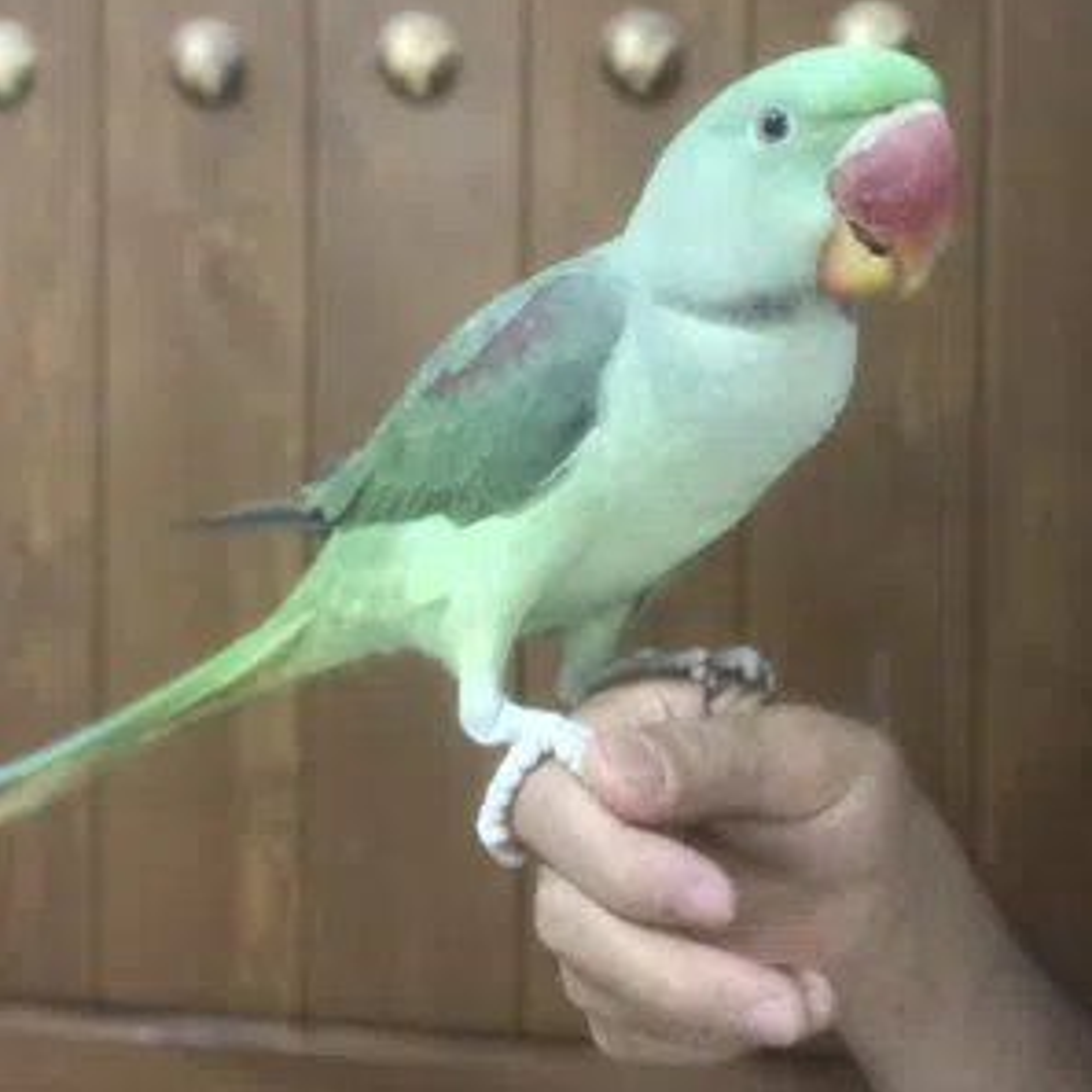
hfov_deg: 43.9
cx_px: 544
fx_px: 1356
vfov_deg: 43.7
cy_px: 450
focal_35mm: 38
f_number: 2.2
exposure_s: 1/15
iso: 200
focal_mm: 2.87
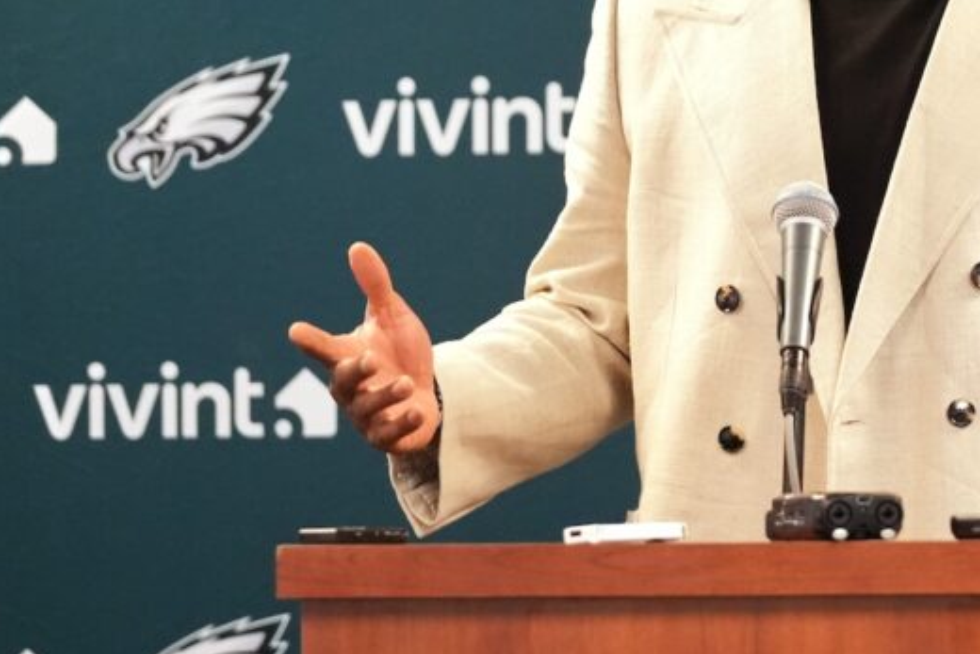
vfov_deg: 5.1
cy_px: 129
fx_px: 7352
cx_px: 956
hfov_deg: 7.6
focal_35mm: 270
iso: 6400
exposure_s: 1/200
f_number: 4
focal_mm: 137
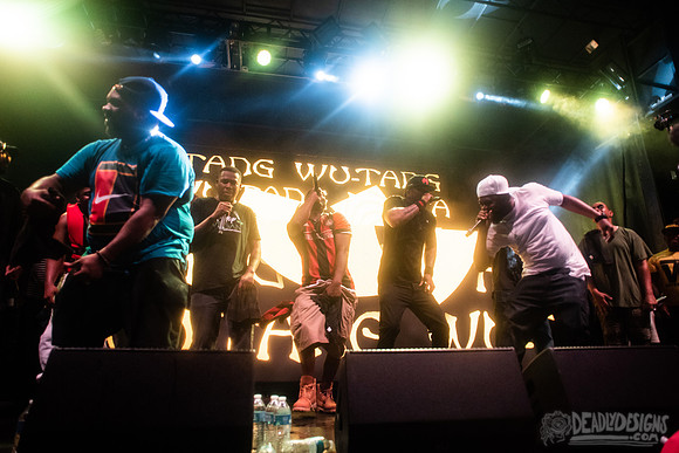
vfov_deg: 57.2
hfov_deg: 78.6
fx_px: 415
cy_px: 239
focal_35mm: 22
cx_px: 350
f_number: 3.5
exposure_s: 1/250
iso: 2000
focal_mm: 20
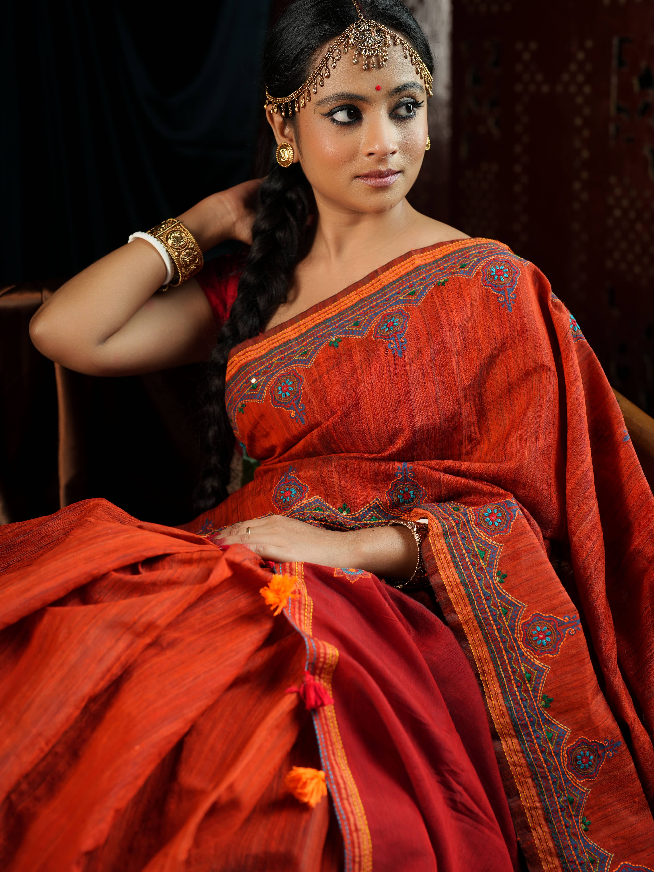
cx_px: 323
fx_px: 1386
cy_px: 454
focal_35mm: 55
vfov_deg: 34.9
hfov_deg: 26.6
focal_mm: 50
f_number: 2.8
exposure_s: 1/160
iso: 125
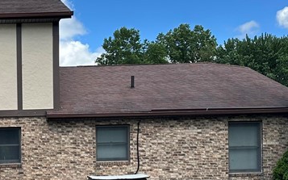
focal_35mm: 73
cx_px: -7
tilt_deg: -1.8
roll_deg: +1.1
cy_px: 180
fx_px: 573
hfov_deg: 26.5
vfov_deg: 17.4
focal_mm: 6.86
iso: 80
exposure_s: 1/1949
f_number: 1.78
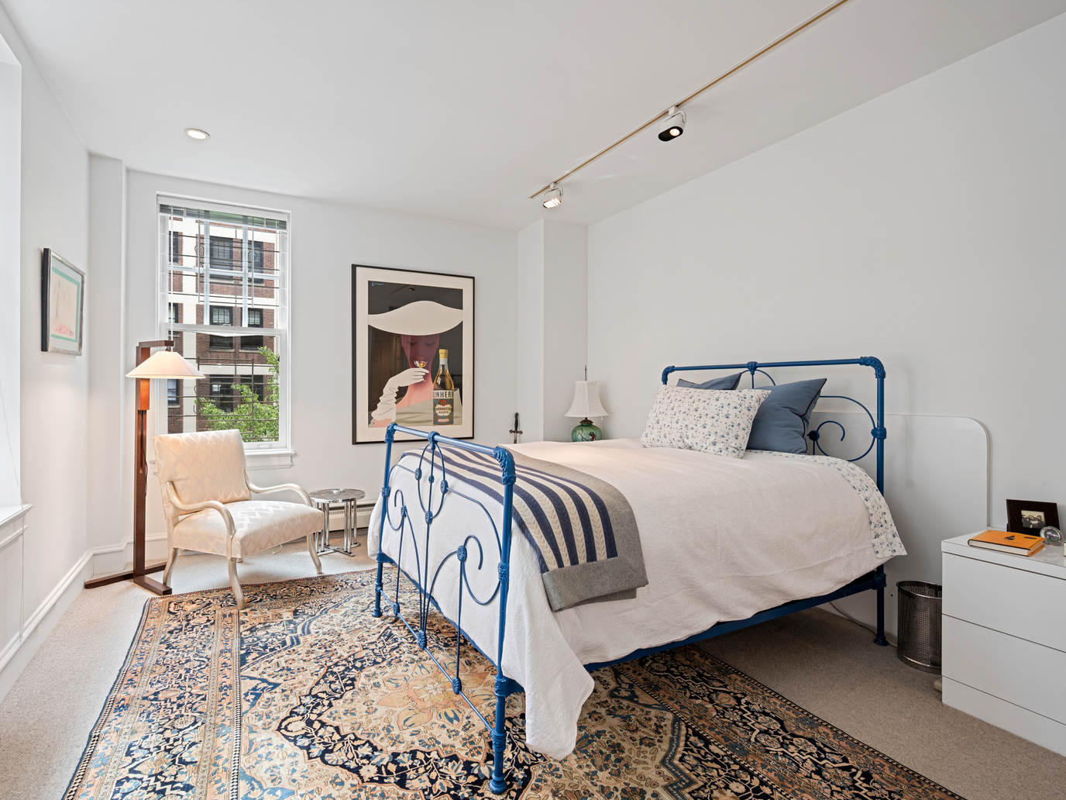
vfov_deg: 74.7
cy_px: 390
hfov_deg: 90.9
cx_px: 492
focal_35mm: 17
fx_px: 524
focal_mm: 15
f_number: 10
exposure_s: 1
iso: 100
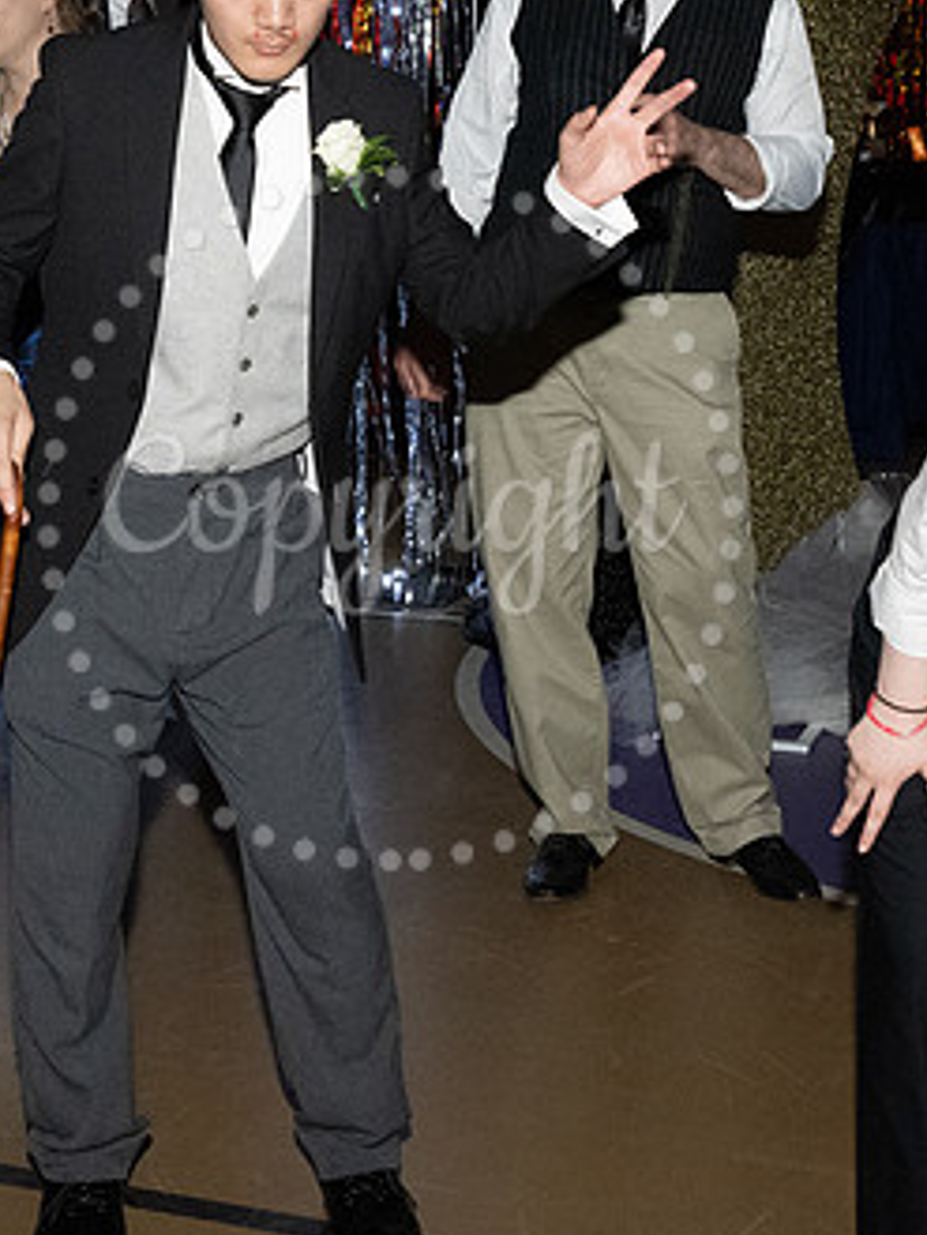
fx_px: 2605
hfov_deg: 20.2
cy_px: 393
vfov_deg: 26.5
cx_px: 436
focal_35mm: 73
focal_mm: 28.5
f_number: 5.6
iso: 6400
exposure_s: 1/125
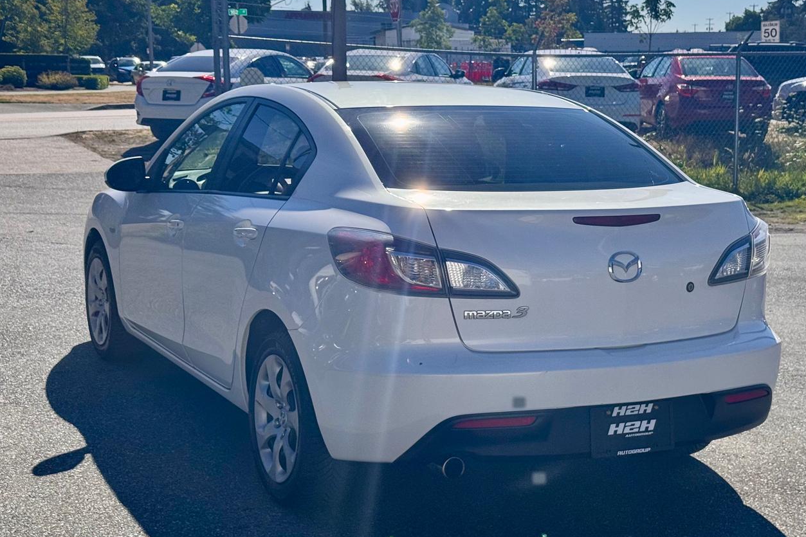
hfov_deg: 38.9
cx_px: 401
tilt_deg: -8.7
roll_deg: +0.5
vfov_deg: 26.5
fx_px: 1142
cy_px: 299
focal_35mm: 51
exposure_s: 1/6410
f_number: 1.78
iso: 64
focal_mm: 6.76
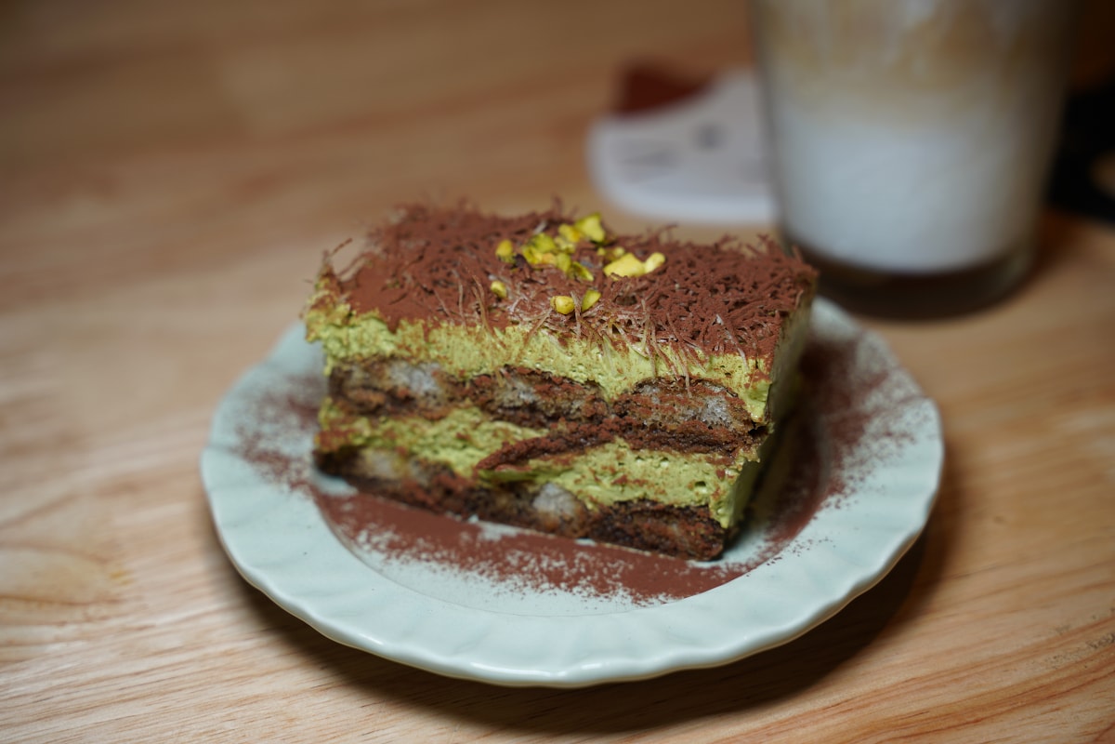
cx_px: 558
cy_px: 372
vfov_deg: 18.2
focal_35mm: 75
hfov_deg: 27.0
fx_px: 2323
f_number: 4
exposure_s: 1/100
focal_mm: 75
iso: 100
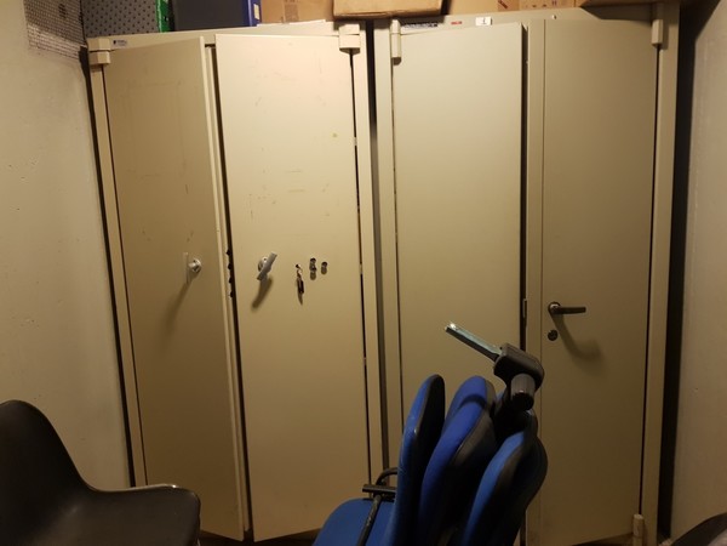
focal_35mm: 26
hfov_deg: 67.3
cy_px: 273
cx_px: 364
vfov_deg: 53.1
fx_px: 546
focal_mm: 4.2
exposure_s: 1/17
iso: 250
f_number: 1.7
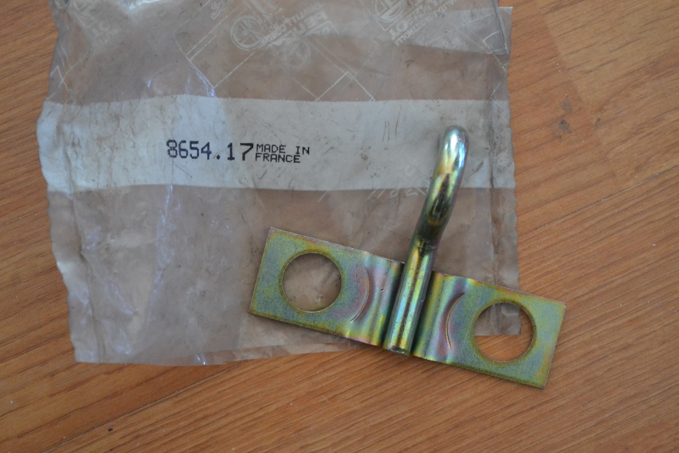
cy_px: 226
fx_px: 1556
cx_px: 340
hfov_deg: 24.6
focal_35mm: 82
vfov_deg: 16.6
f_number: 5.6
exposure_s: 1/60
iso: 1400
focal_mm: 55
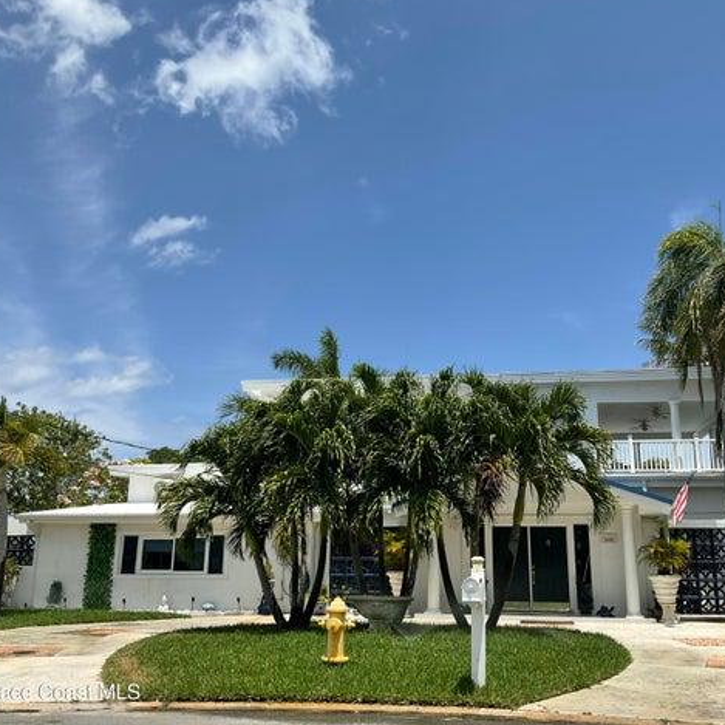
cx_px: 399
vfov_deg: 47.2
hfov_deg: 47.2
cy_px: 356
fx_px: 829
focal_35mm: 35
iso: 25
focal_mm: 3
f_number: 1.8
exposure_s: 1/2667
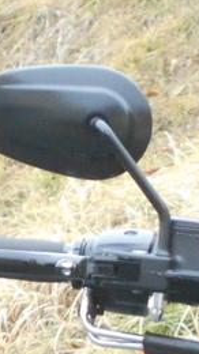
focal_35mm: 221
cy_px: 455
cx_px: 375
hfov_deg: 5.4
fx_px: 2076
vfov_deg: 9.6
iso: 400
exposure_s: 1/250
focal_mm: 7.7
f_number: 4.2
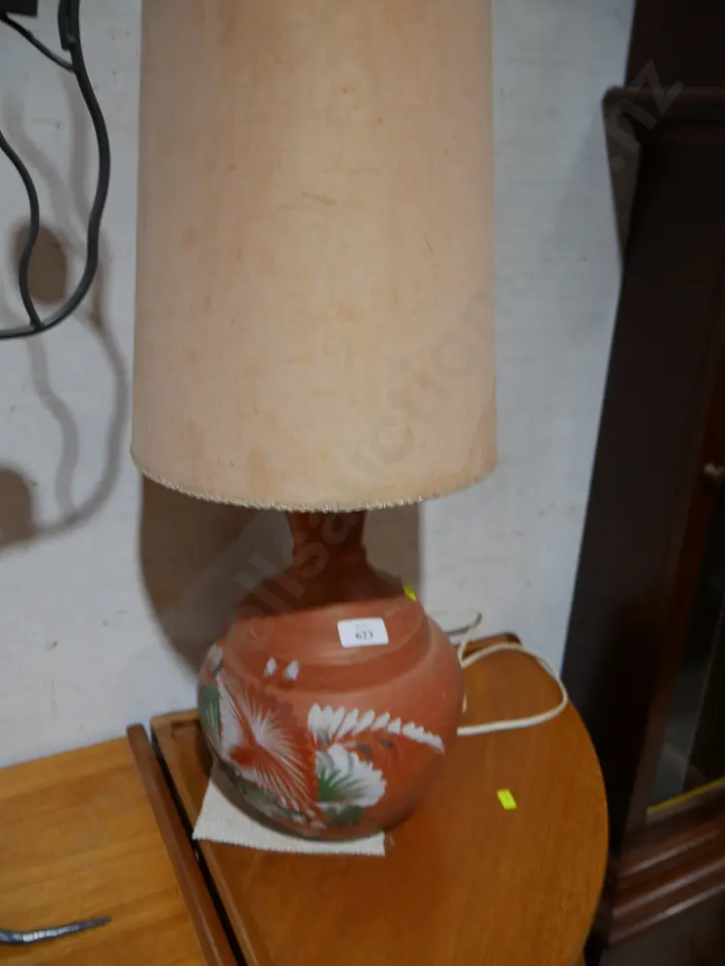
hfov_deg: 48.2
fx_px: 810
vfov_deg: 61.6
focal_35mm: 29
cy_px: 472
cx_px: 366
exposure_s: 1/80
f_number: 3.5
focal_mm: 14
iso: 200
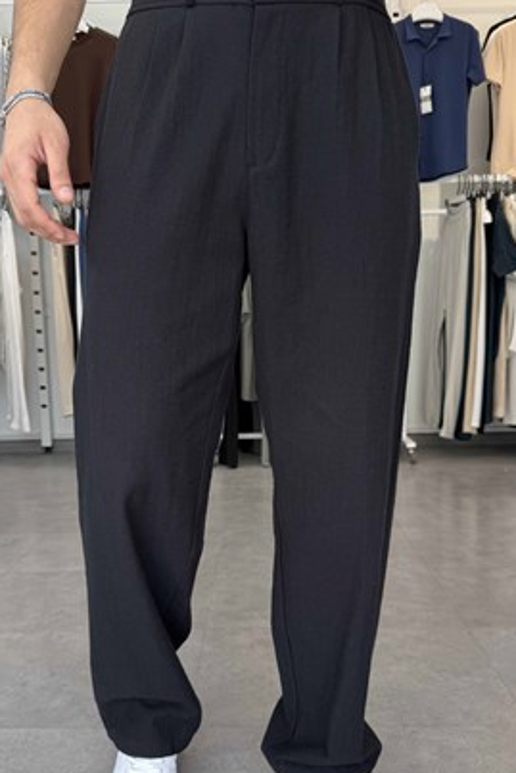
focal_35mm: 33
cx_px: 244
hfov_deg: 40.0
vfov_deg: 56.9
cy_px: 446
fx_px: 709
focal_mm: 6.76
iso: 80
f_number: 1.78
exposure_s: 1/231
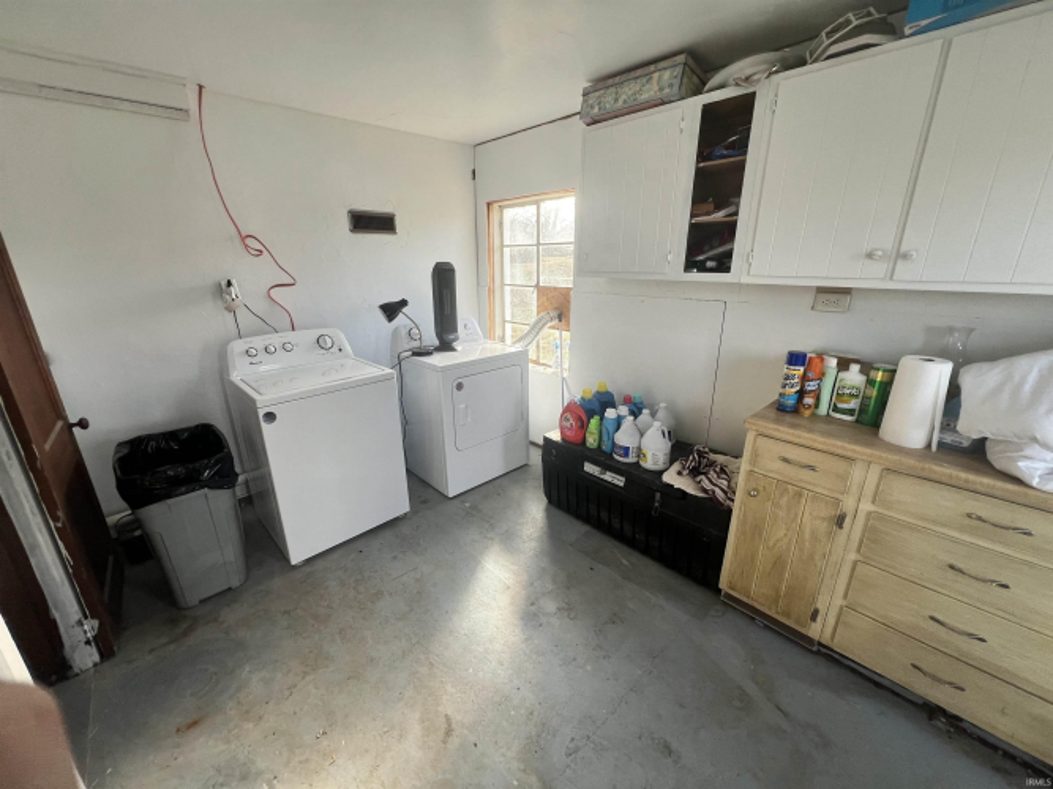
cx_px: 526
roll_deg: +1.6
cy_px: 394
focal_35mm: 13
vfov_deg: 89.9
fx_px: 395
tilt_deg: -18.4
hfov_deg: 106.2
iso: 50
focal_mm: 1.57
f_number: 1.8
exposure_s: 1/99
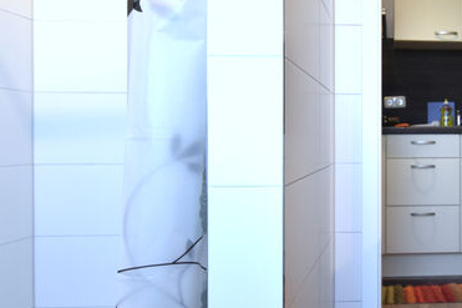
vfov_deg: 23.2
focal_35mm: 58
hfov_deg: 32.1
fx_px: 748
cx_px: 443
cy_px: 135
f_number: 5
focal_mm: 15
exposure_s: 1/100
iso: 400
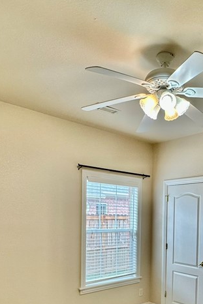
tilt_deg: -2.2
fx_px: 270
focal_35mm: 32
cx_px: 161
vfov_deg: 56.1
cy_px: 225
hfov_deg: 39.6
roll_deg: -1.4
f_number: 2.2
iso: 100
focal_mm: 2.22
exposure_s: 1/120
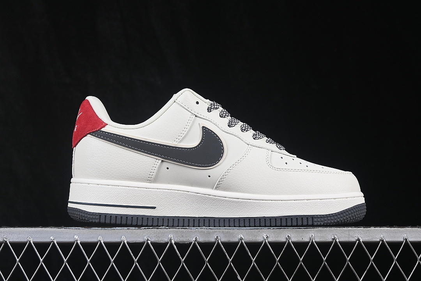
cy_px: 140
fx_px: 877
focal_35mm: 75
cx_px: 210
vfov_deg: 18.2
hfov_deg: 27.0
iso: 160
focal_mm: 50
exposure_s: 1/80
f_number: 8
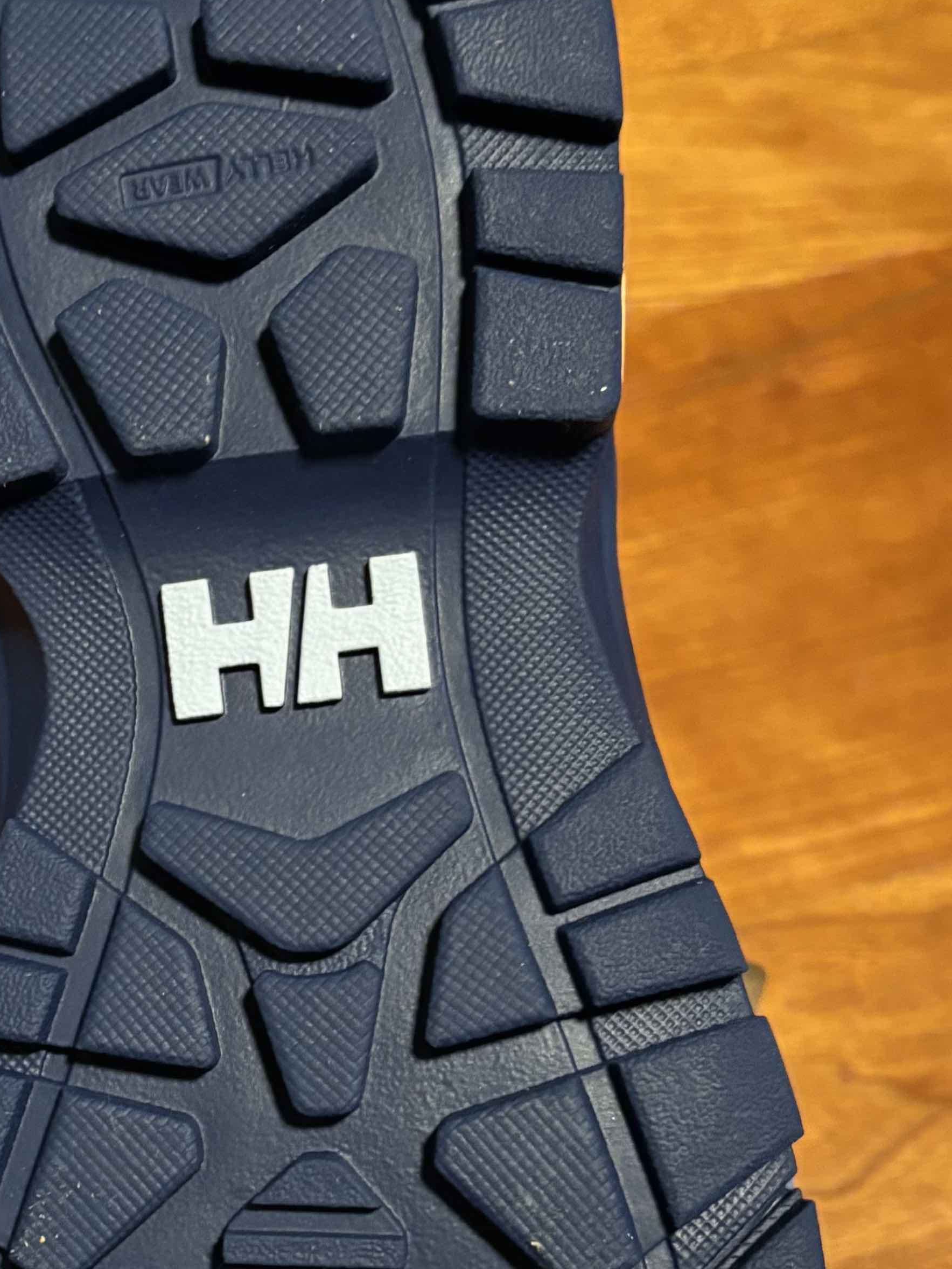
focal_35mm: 63
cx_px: 176
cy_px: 894
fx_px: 2310
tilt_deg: -62.7
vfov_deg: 30.4
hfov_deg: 22.9
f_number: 1.6
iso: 640
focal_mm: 5.96
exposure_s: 1/33
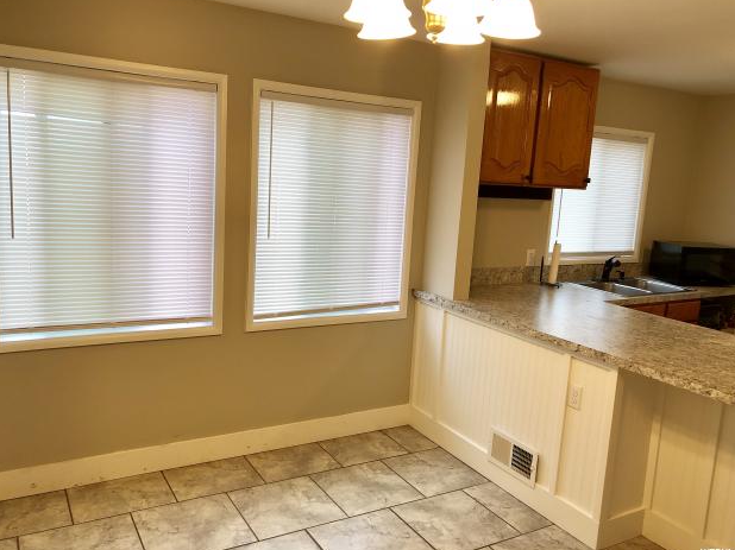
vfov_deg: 48.2
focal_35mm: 29
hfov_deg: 61.7
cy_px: 272
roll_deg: -3.4
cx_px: 358
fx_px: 616
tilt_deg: -9.8
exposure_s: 1/30
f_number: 1.8
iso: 20
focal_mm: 4
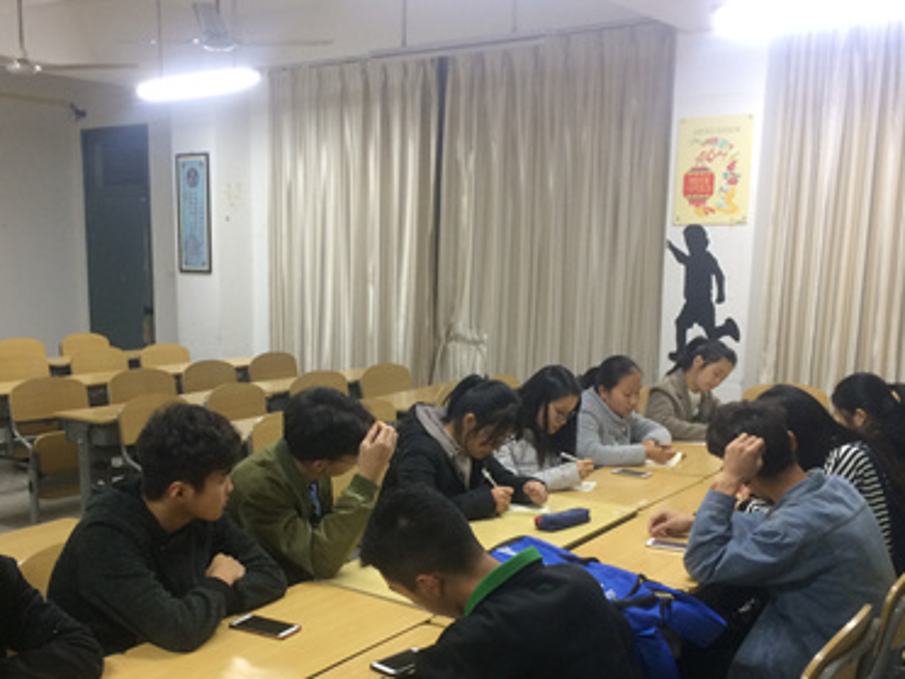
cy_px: 427
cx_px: 397
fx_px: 1020
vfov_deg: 36.6
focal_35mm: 39
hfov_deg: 47.8
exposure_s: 1/33
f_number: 2.2
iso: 125
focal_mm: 4.15
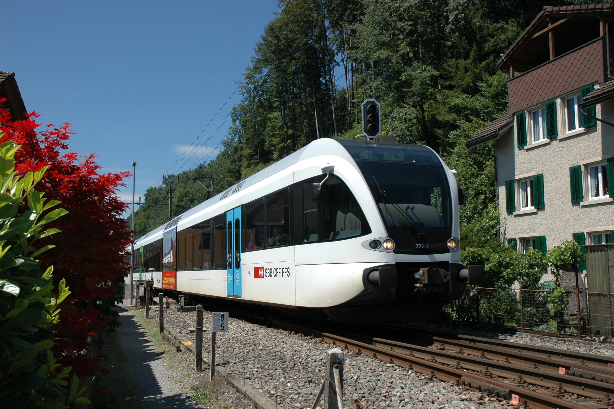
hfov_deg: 53.2
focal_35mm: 36
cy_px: 204
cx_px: 307
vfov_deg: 36.8
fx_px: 614
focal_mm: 24
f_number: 10
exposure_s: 1/400
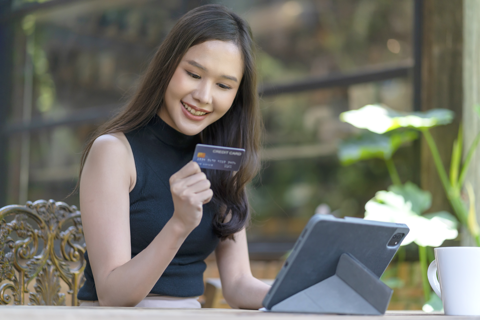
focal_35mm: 85
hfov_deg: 23.9
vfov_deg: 16.1
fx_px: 1133
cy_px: 160
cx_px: 240
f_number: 1.8
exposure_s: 1/1600
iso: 800
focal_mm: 85
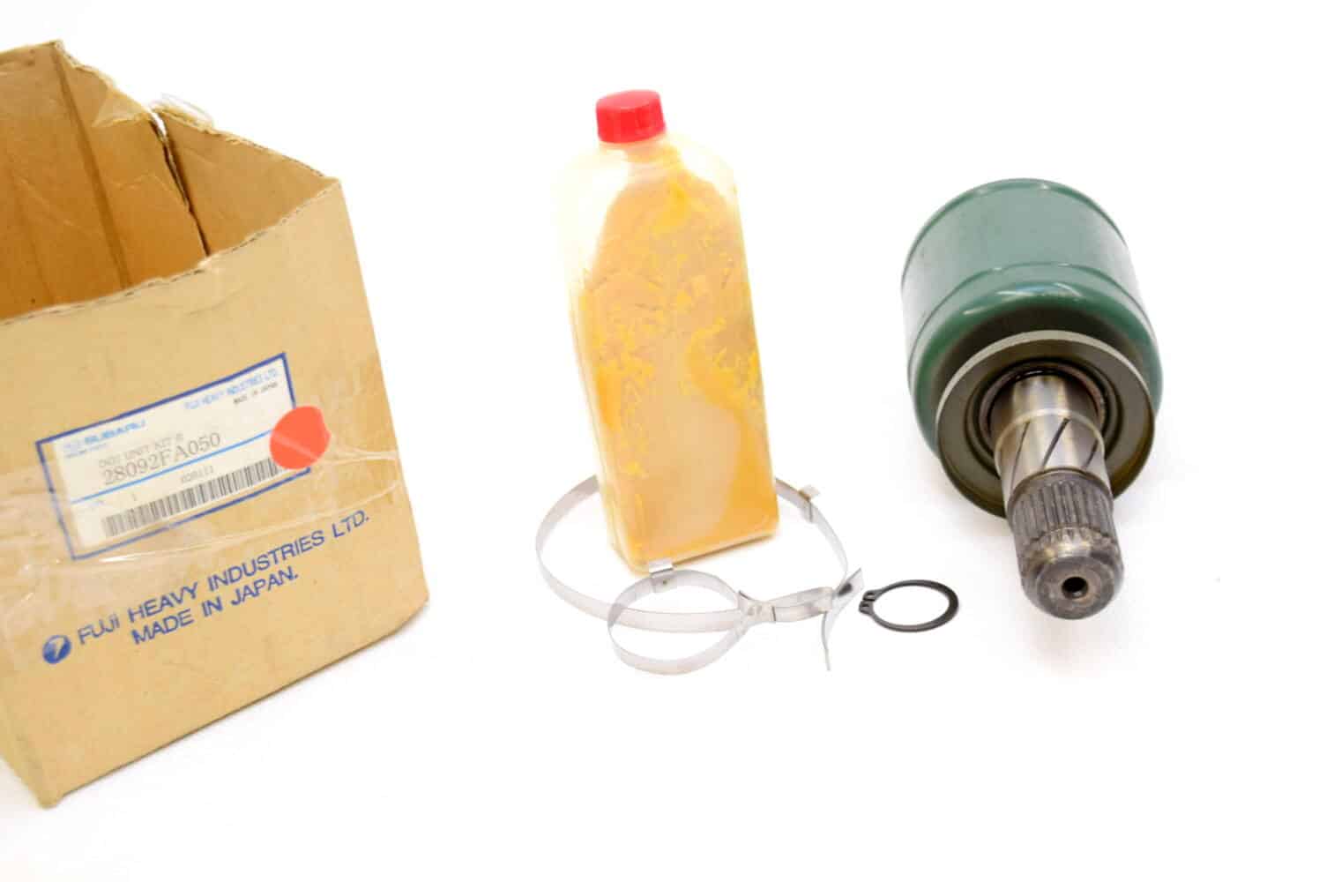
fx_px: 1980
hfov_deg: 36.8
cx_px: 660
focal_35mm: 54
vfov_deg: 25.1
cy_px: 441
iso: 400
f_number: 5.6
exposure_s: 1/125
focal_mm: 36
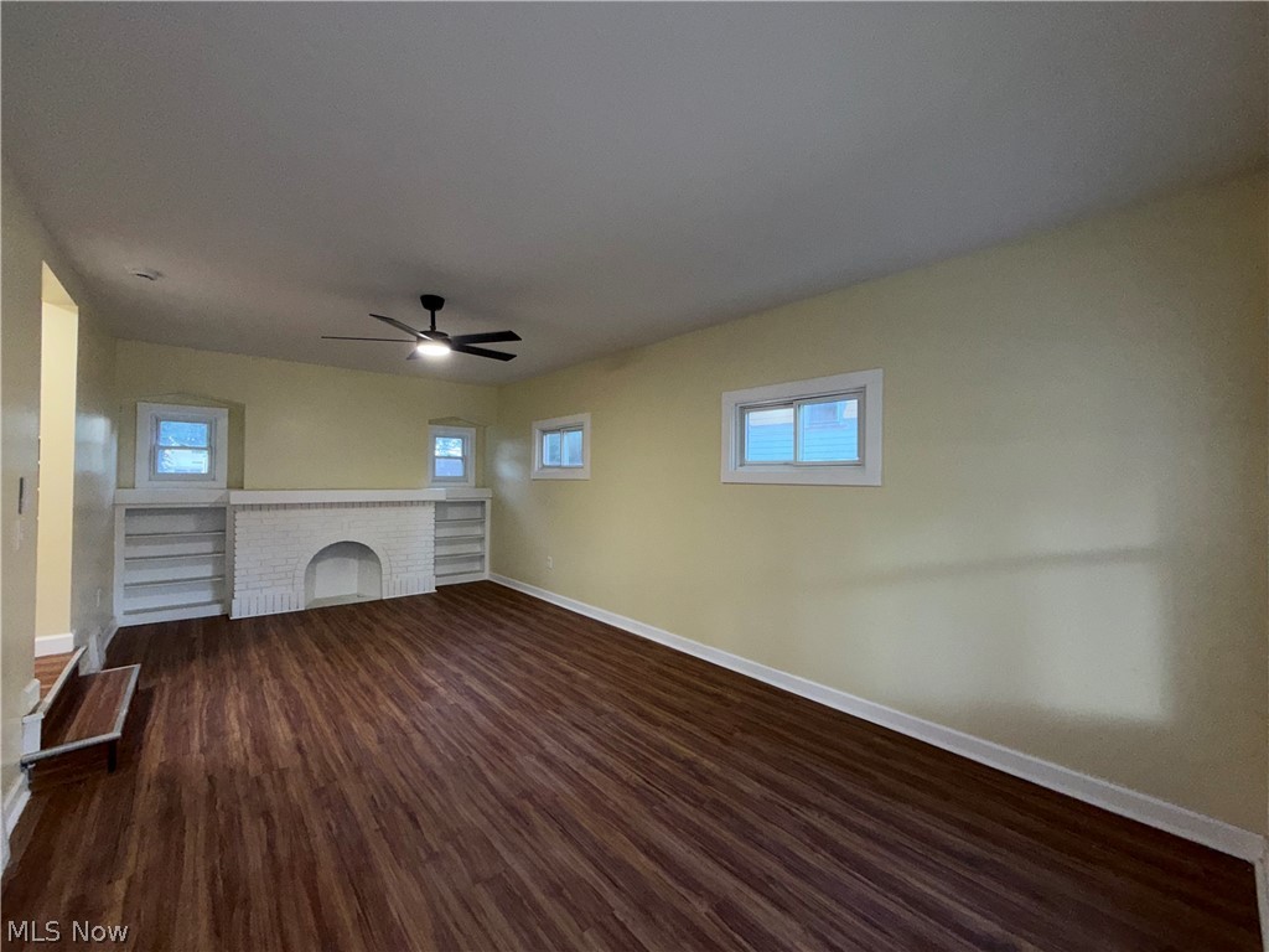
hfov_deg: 102.1
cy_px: 476
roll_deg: -0.8
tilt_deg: +0.4
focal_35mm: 14
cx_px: 634
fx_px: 513
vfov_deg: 85.7
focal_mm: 2.22
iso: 80
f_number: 2.2
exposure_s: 1/60
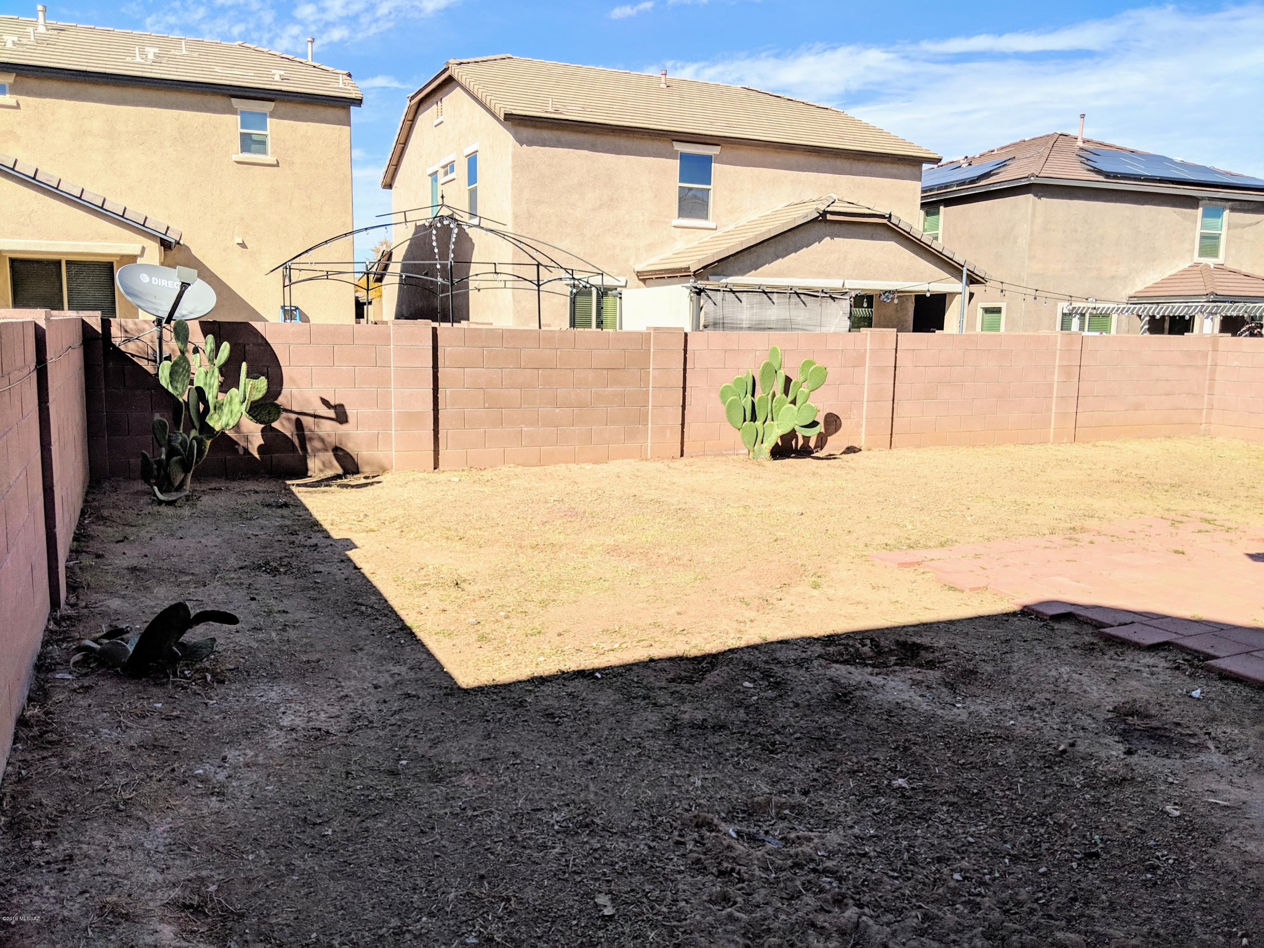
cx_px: 632
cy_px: 474
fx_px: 986
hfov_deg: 65.3
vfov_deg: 51.4
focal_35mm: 27
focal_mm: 4.44
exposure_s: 1/3344
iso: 56
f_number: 1.8
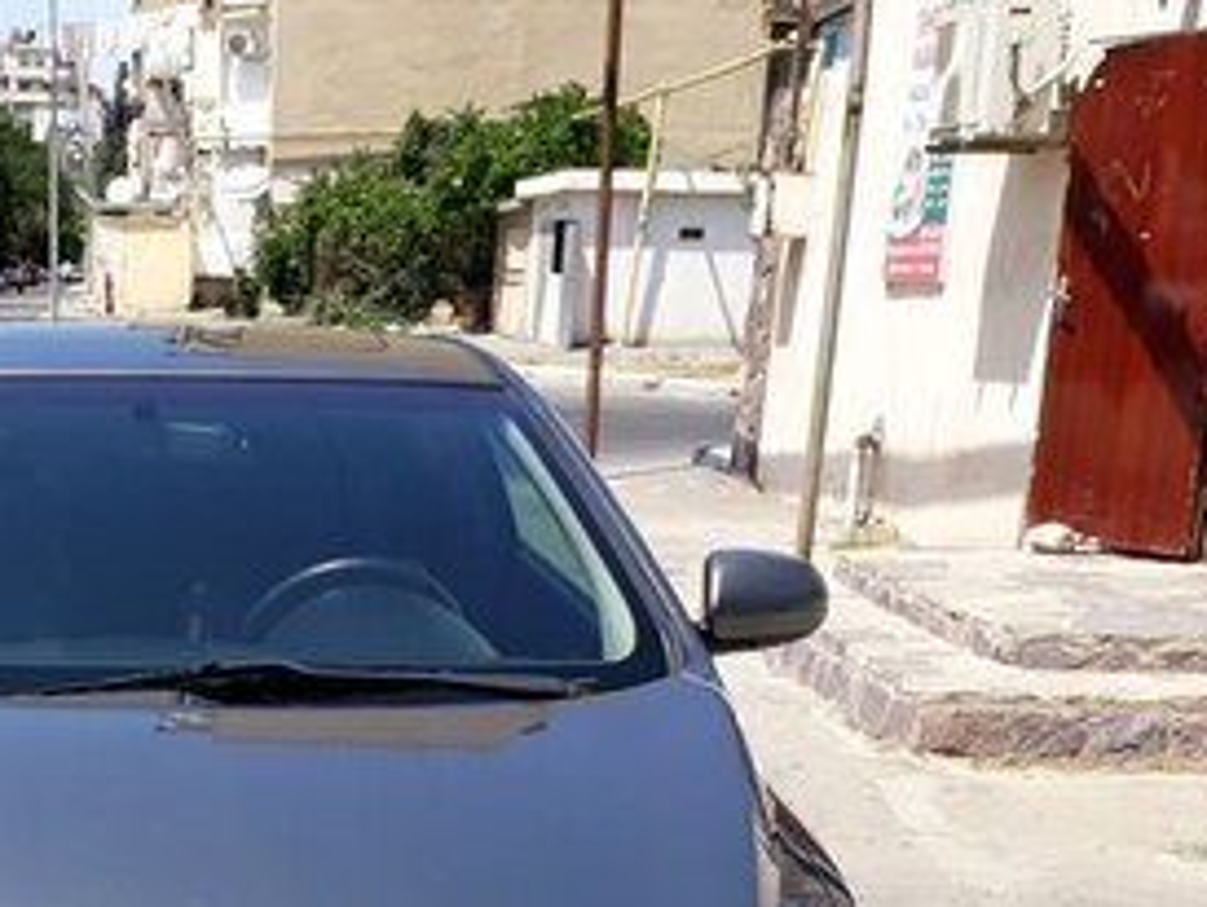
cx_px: 79
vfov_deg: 21.5
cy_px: 984
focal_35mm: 65
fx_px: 2268
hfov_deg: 28.4
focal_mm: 3.6
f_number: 1.9
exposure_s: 1/977
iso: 40
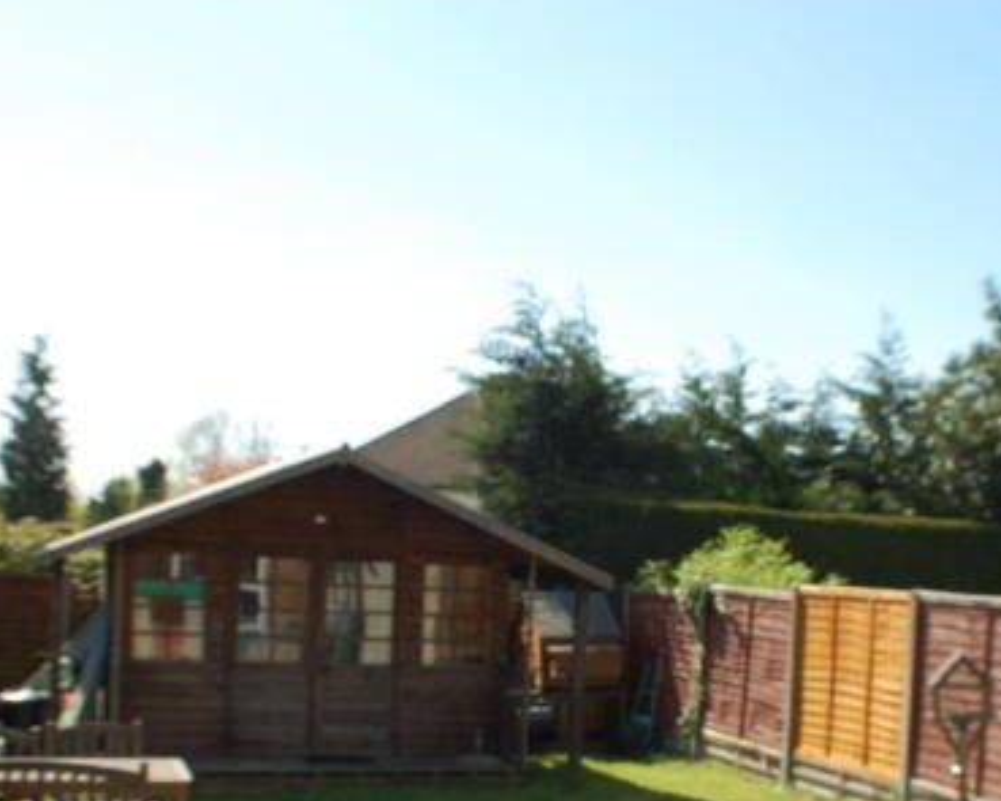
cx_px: 564
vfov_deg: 25.1
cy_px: 578
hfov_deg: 31.4
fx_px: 1777
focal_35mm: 60
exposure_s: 1/500
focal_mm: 24
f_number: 5.6
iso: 200
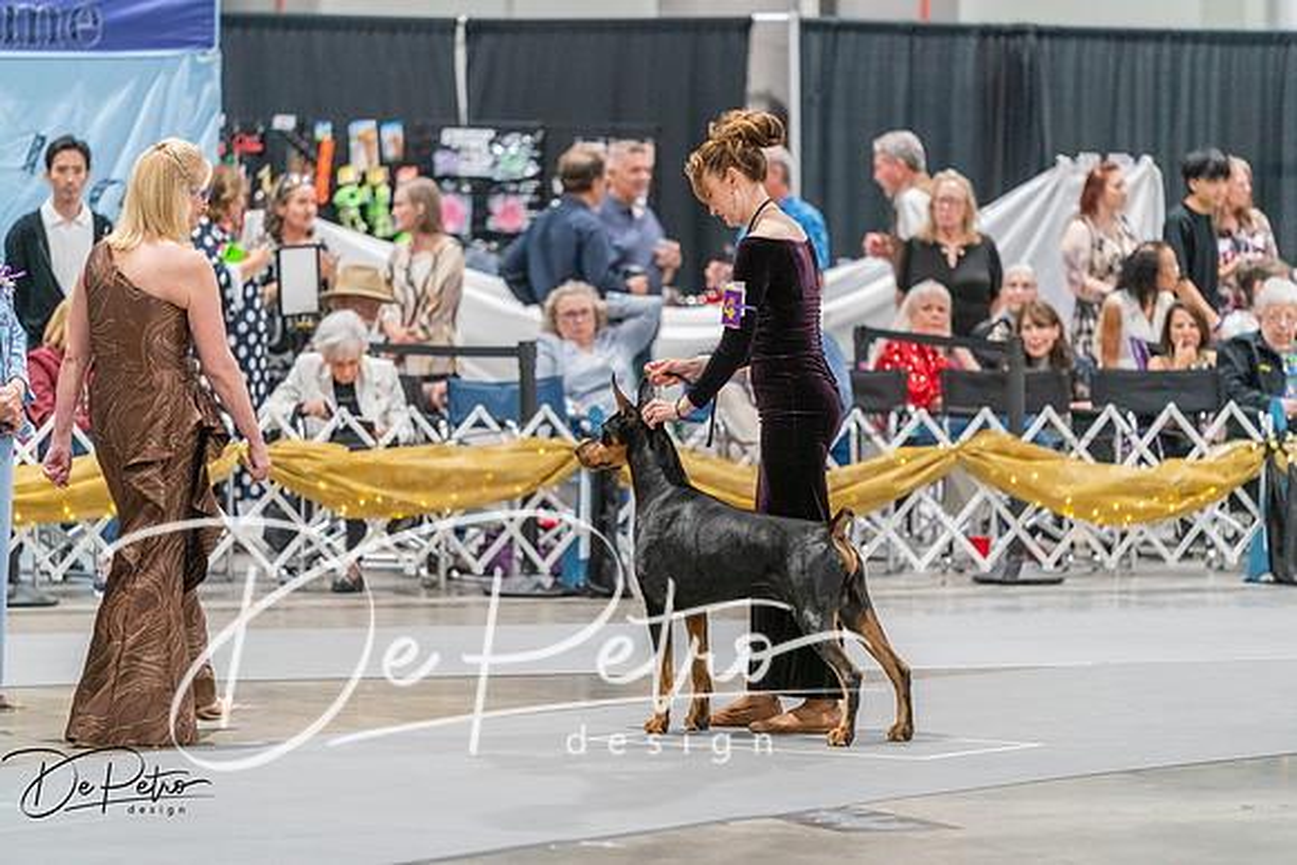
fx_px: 7207
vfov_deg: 6.9
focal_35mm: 200
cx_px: 648
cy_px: 432
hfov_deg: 10.3
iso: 6400
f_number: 2.8
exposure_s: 1/250
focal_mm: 200
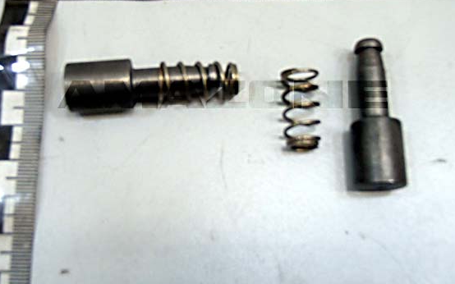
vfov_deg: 26.3
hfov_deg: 41.0
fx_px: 607
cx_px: 215
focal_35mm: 49
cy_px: 113
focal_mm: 7.28
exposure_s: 1/40
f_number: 4.7
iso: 500
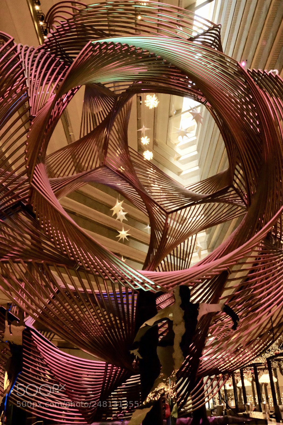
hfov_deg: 36.9
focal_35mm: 36
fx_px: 424
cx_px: 142
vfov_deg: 53.1
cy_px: 212
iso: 12800
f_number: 7.1
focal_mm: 24.3
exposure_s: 1/125
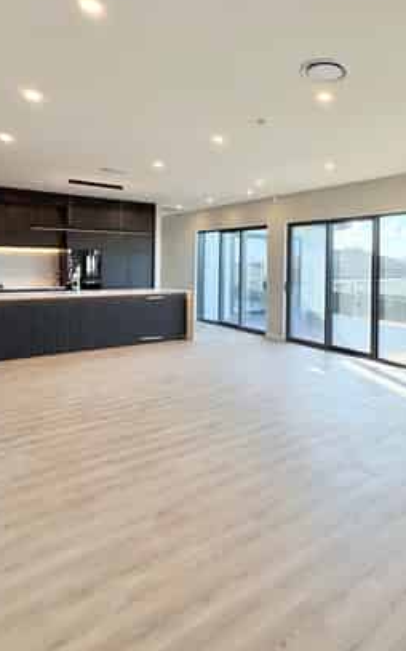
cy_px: 266
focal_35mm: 24
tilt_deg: +0.0
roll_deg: -0.5
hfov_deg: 48.1
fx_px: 425
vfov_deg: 74.1
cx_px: 326
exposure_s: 1/201
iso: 64
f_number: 2.2
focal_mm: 2.22
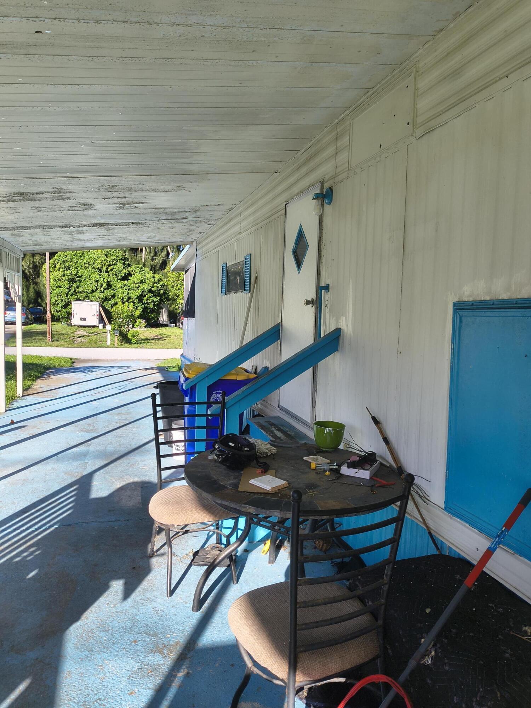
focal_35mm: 25
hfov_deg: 54.9
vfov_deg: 69.4
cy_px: 354
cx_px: 266
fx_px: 511
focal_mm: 4.68
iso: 100
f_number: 1.7
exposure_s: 1/513
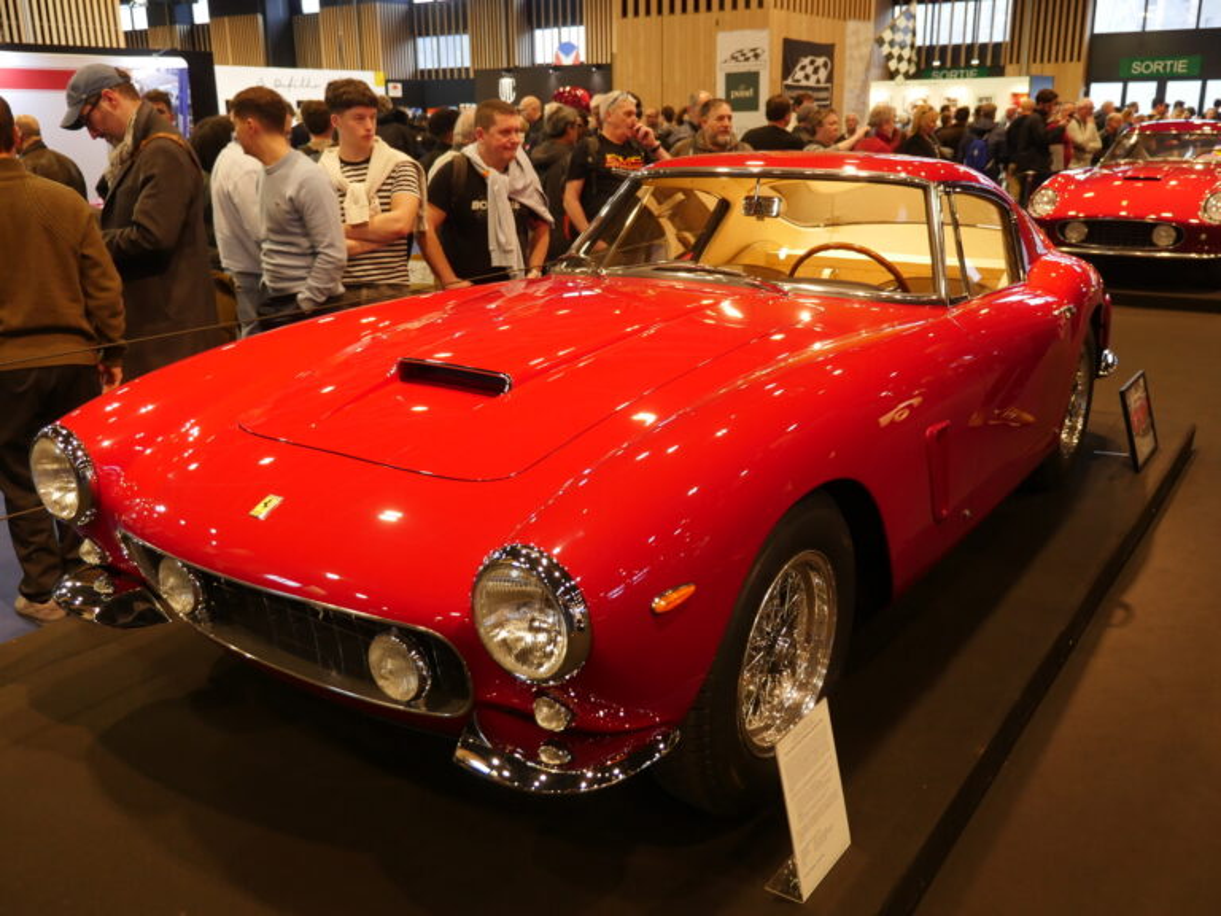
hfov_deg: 60.0
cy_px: 458
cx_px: 610
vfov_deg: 46.8
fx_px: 1058
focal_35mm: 30
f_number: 2.8
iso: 800
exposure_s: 1/50
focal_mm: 15
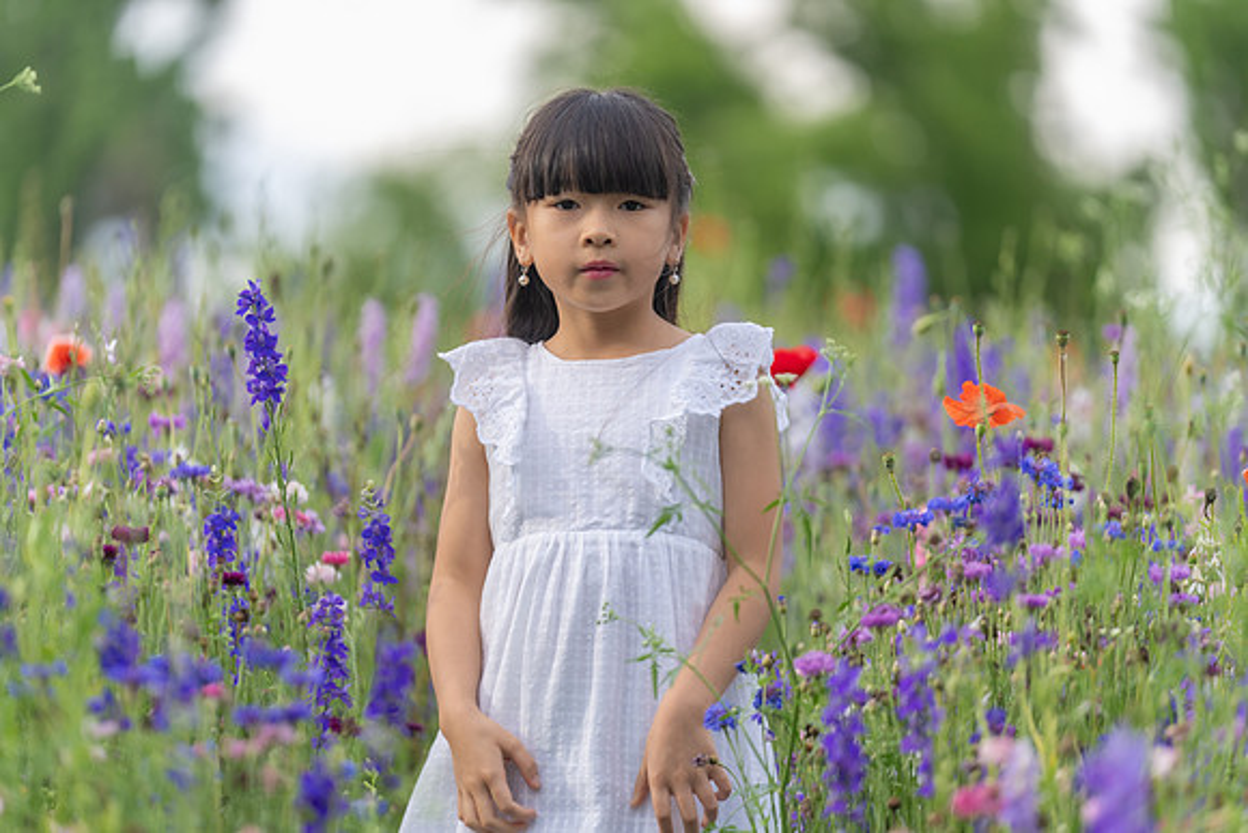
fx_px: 6623
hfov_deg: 10.8
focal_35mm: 191
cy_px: 416
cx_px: 624
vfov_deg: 7.2
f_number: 2.8
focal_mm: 191
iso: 125
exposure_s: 1/500
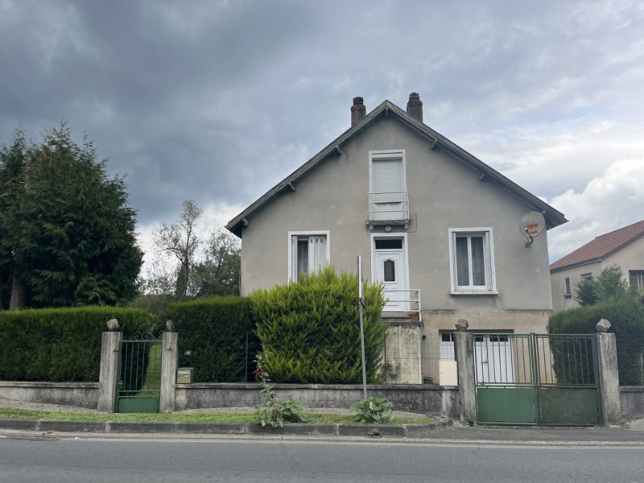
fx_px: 484
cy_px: 242
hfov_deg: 67.3
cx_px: 322
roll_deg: +0.7
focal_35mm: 26
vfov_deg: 53.1
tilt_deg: +8.4
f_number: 1.6
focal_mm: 5.1
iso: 50
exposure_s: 1/1279
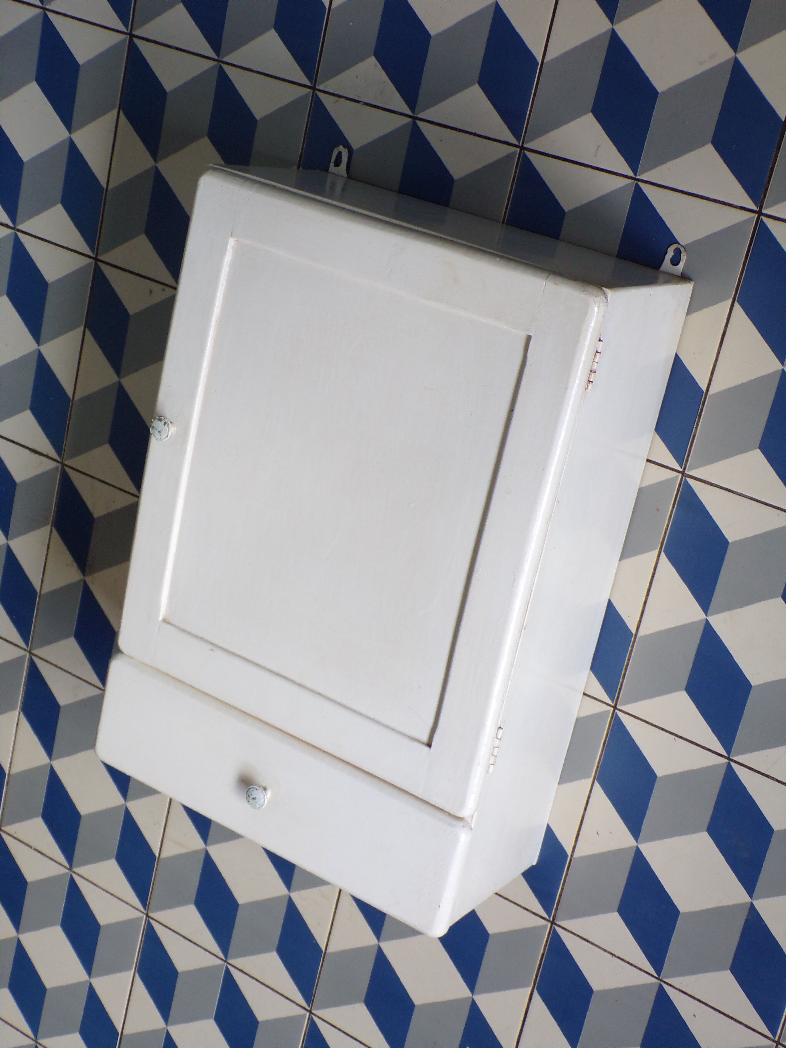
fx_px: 1483
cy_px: 524
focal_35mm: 49
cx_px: 393
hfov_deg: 29.7
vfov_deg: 38.9
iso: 179
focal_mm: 8.7
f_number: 3.5
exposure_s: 1/34
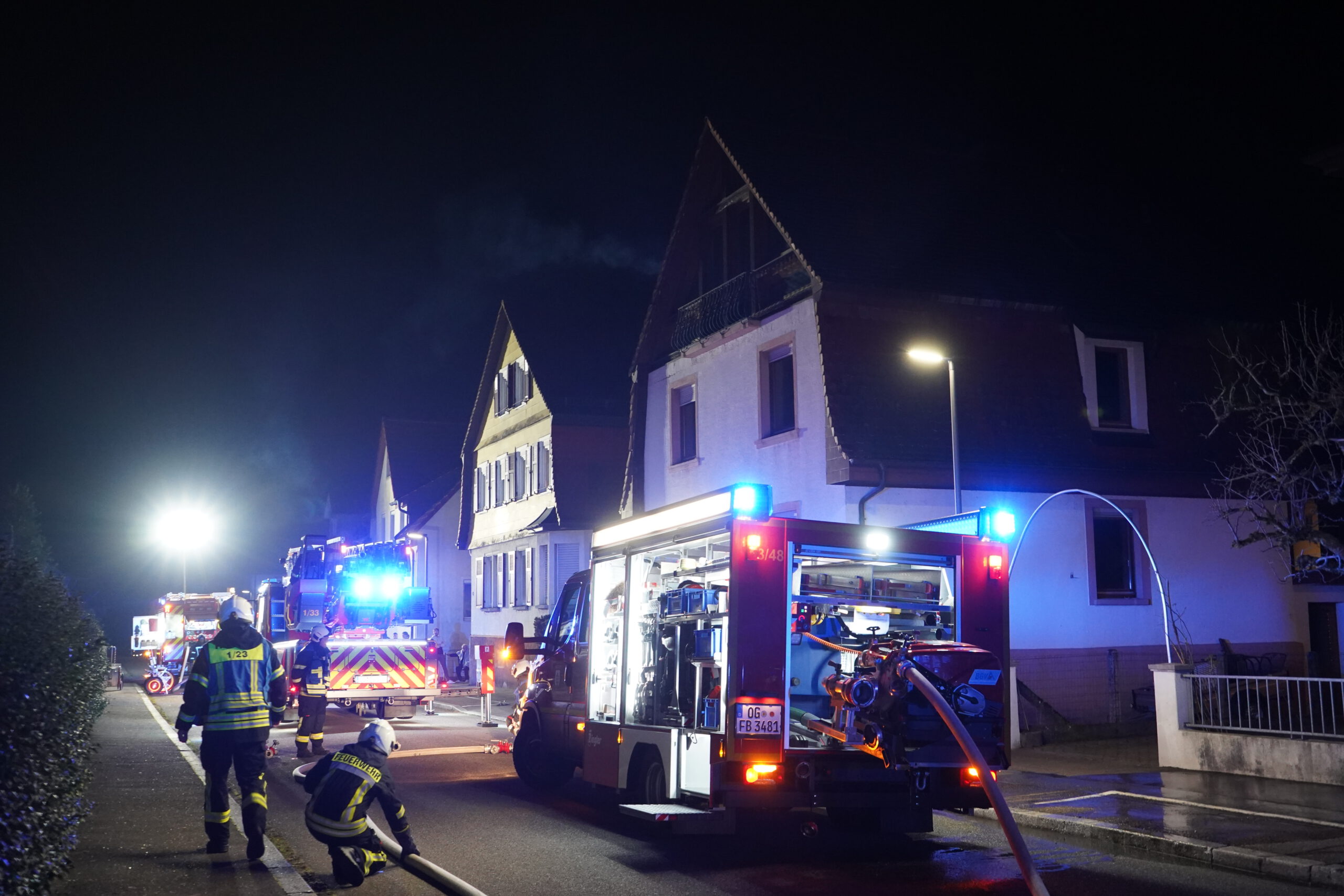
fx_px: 1269
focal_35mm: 34
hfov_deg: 55.8
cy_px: 448
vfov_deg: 38.9
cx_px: 672
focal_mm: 34
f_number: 5
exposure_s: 1/50
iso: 5000
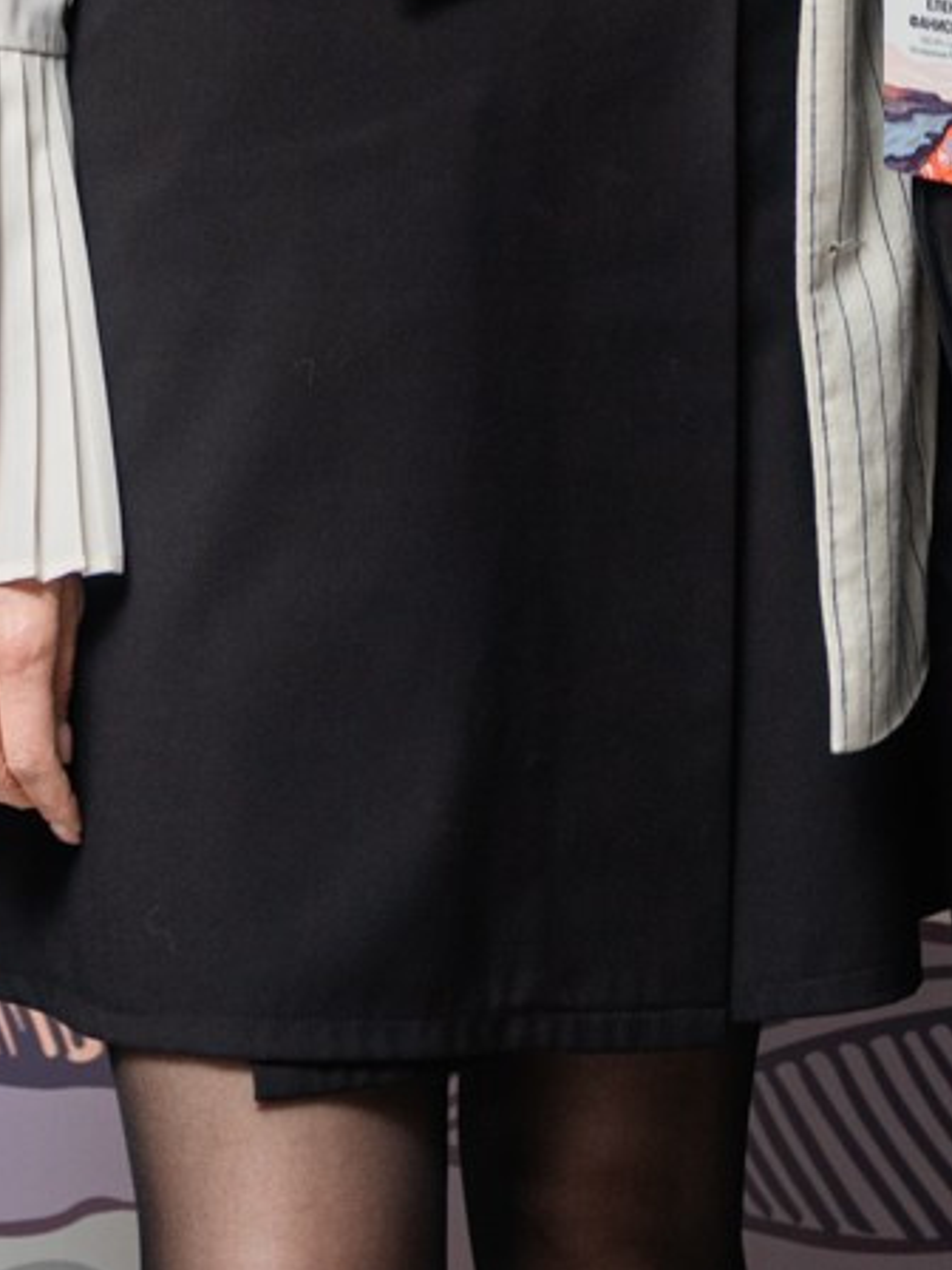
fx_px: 6014
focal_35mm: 164
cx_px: 363
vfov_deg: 11.2
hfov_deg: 9.0
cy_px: -1009
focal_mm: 39.8
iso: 200
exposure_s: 1/125
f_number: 2.8
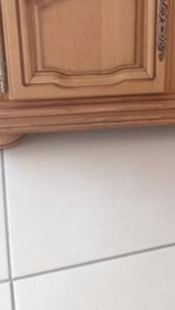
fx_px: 709
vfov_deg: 21.2
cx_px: 155
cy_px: -142
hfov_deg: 13.9
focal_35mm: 86
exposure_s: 1/33.3
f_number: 1.8
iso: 304
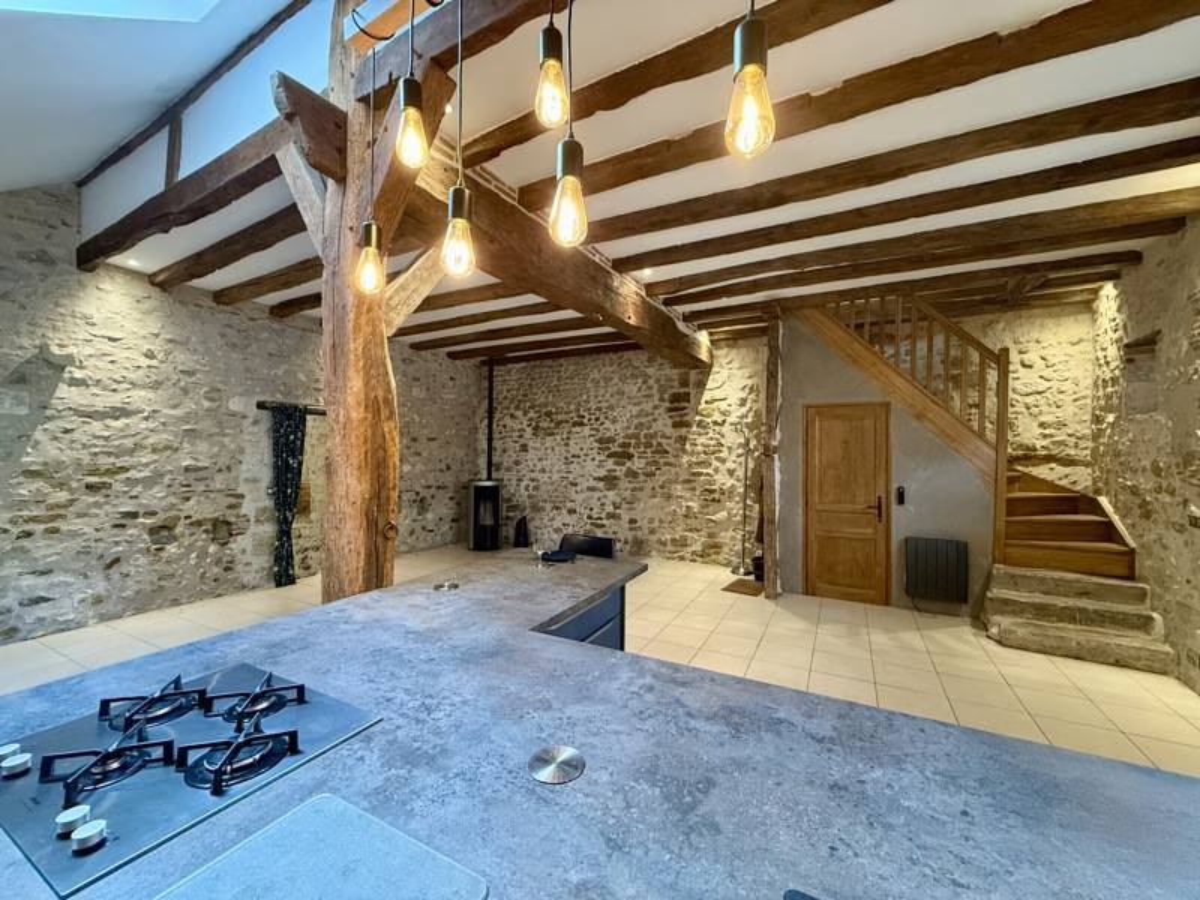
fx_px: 485
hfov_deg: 102.1
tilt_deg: +0.1
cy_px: 450
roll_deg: -0.6
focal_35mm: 14
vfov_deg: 85.7
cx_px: 600
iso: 500
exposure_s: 1/50
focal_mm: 2.22
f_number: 2.2
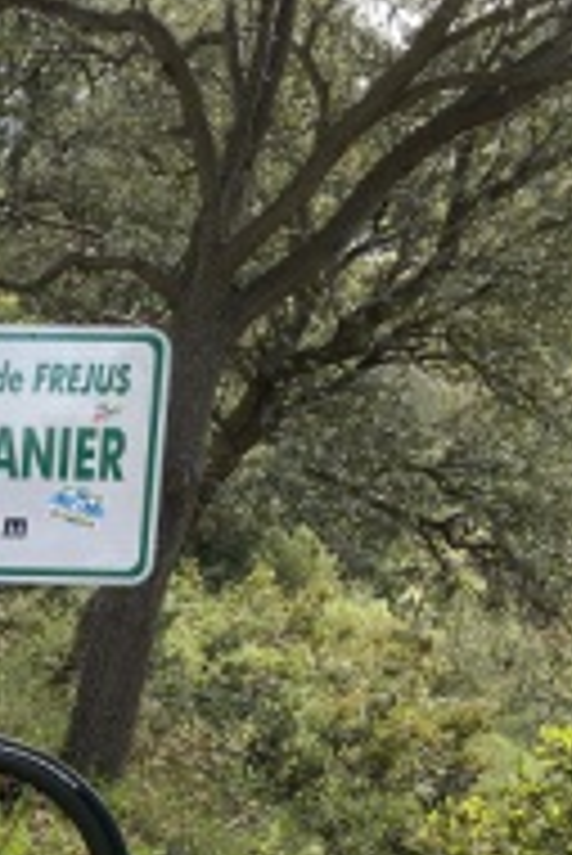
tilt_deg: -14.7
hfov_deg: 20.7
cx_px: -257
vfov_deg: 34.2
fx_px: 1356
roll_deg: +0.9
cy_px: 657
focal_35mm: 57
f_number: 1.8
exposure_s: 1/565
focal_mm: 4.25
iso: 32
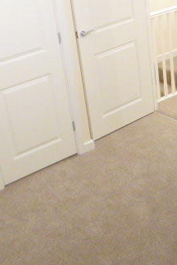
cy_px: 86
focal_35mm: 56
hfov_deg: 24.1
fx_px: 413
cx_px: 69
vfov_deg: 35.3
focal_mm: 4.8
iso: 800
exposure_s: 1/13
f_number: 2.8
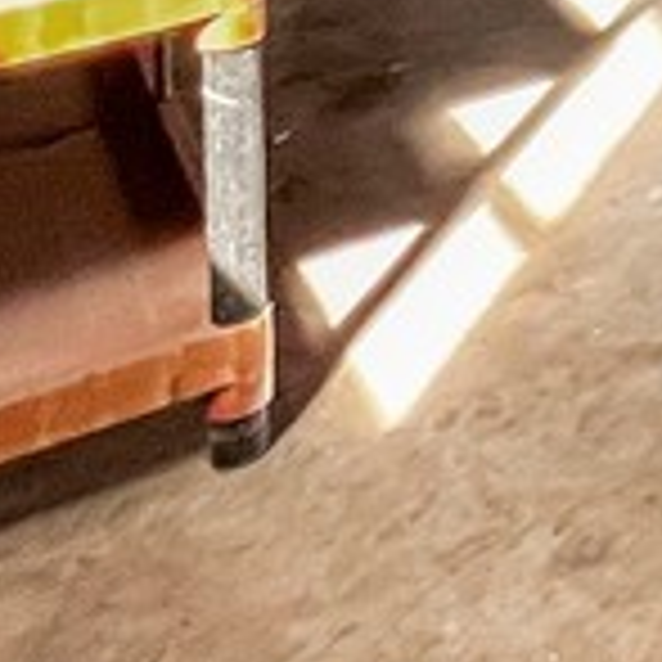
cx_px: 1567
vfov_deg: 15.4
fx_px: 1731
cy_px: -793
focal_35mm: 80
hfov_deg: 14.6
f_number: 1.8
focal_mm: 1.57
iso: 125
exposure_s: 1/100
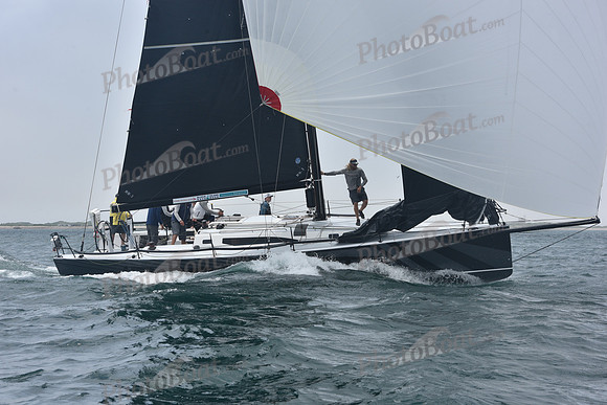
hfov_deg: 28.8
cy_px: 202
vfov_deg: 19.5
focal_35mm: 70
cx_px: 304
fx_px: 1180
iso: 250
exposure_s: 1/800
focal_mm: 70
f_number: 10
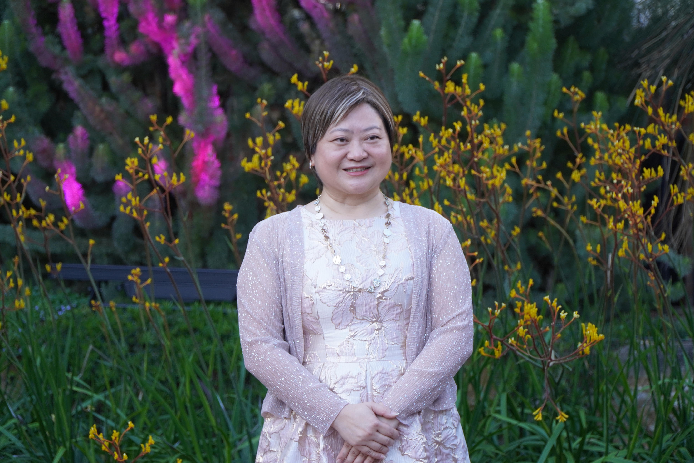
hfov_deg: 17.1
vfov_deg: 11.4
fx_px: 2313
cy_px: 232
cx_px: 347
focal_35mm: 120
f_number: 4
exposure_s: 1/160
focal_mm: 80
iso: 400
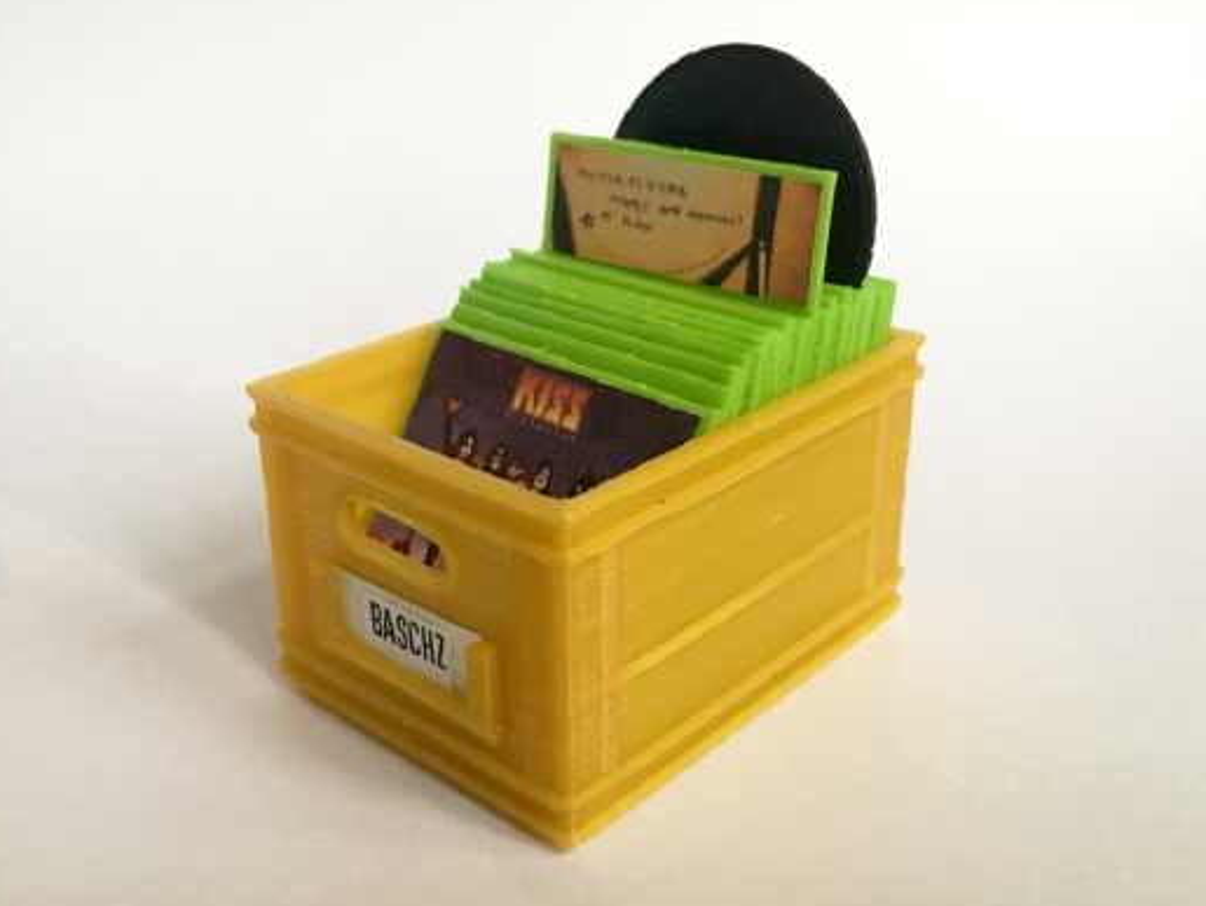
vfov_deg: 46.8
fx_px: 1046
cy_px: 454
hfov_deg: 59.9
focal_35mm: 30
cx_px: 596
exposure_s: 1/17
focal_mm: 4.15
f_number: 2.2
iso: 500
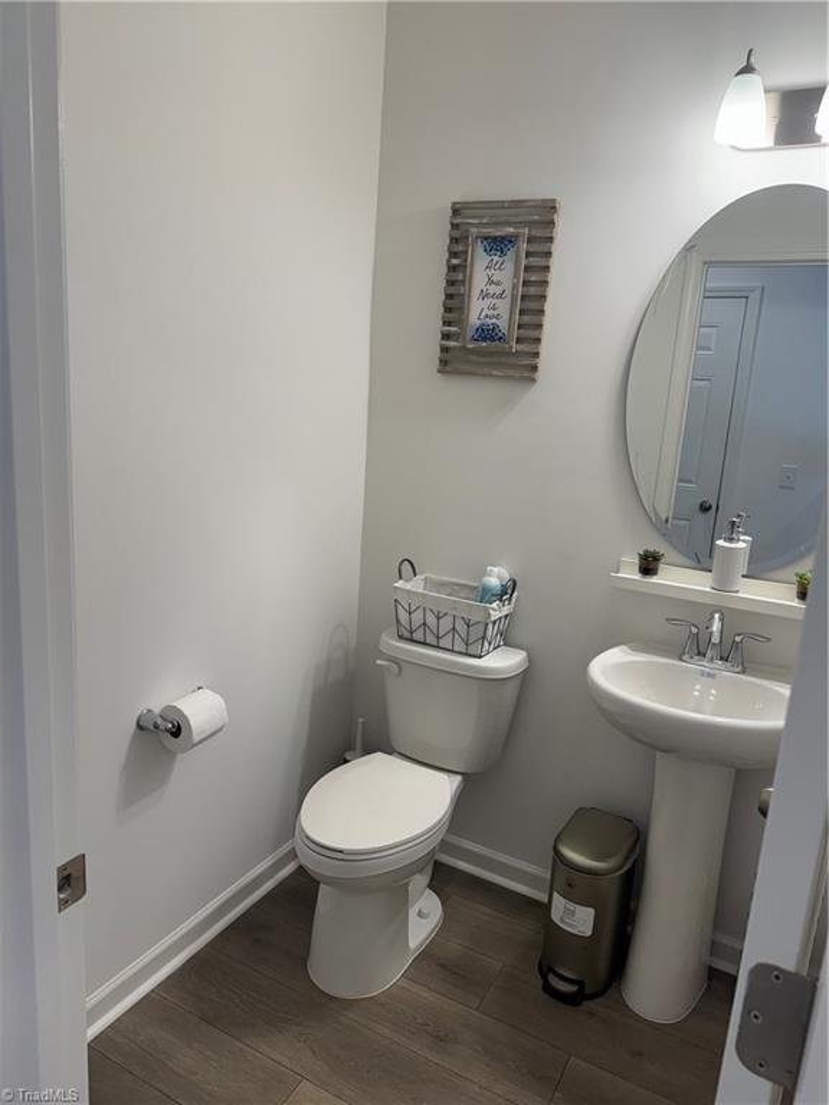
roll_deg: -2.8
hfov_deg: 56.8
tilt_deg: -13.1
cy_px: 552
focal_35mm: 24
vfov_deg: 71.6
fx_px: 766
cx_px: 414
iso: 100
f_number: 1.78
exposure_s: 1/120
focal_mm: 6.76
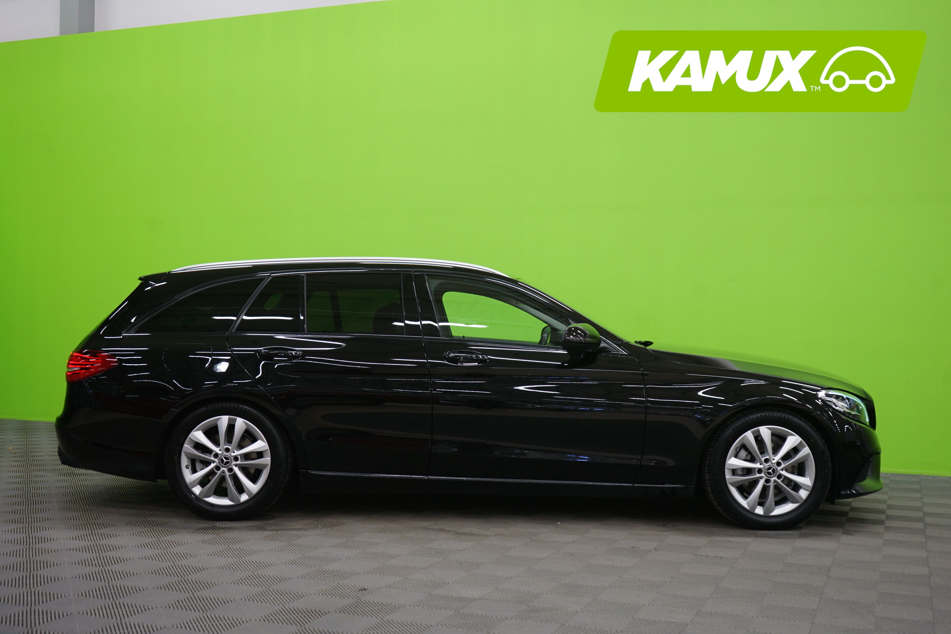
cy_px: 317
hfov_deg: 50.7
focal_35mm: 38
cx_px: 476
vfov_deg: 35.1
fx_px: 1004
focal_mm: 38
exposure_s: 1/8
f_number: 5
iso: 400
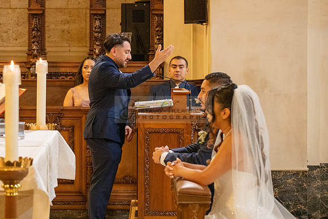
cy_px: 83
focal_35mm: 120
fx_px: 1097
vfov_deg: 11.4
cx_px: 125
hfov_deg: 17.0
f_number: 4
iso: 3200
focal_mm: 97
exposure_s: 1/200
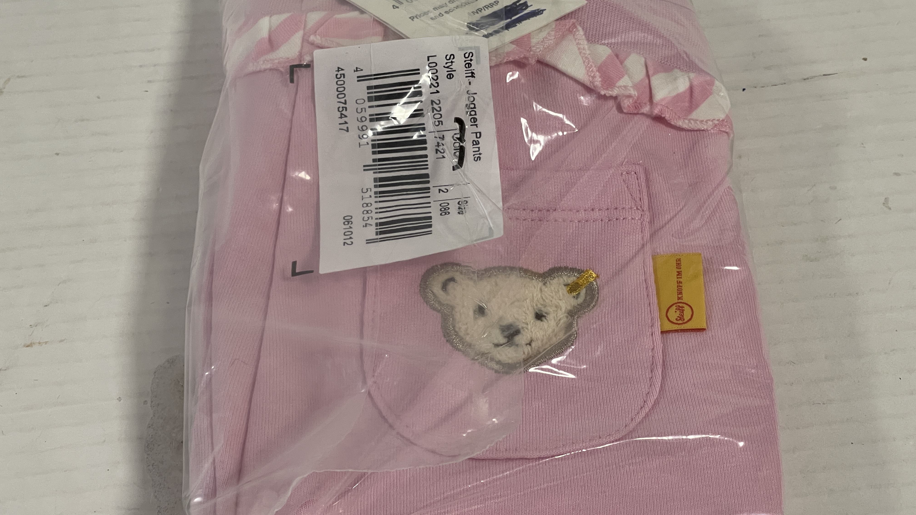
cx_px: 459
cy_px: 230
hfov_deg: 30.2
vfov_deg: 17.2
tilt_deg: -53.1
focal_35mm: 70
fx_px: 1700
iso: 125
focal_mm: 7.5
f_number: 2.2
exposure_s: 1/50
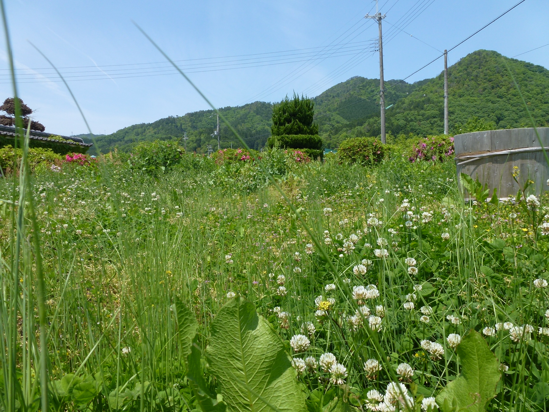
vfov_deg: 56.8
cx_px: 274
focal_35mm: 24
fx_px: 381
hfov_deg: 71.6
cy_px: 206
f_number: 4
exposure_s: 1/640
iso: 100
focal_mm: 4.3
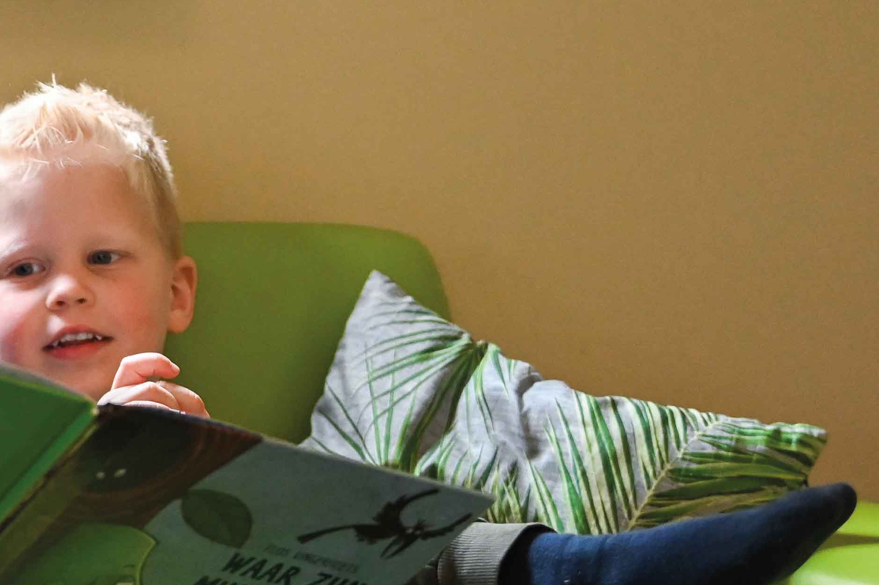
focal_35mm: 129
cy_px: 342
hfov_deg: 15.2
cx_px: -222
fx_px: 3148
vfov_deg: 10.6
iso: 3200
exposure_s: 1/640
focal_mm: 40
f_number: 5.6
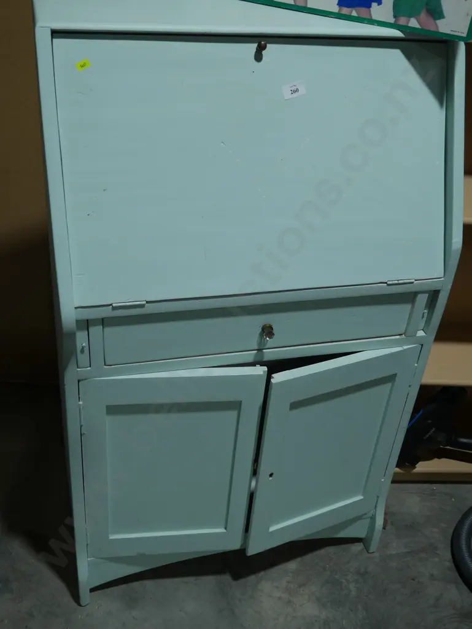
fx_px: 727
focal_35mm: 40
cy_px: 314
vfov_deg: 46.8
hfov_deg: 36.0
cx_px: 236
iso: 200
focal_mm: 20
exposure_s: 1/125
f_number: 4.4
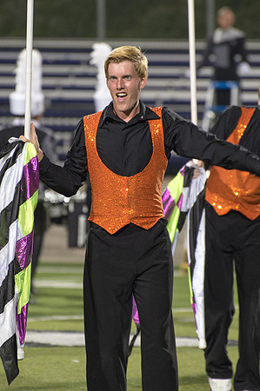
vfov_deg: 5.0
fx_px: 4445
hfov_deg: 3.4
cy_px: 172
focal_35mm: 409
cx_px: 108
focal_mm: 240
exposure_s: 1/160
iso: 2500
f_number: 5.6
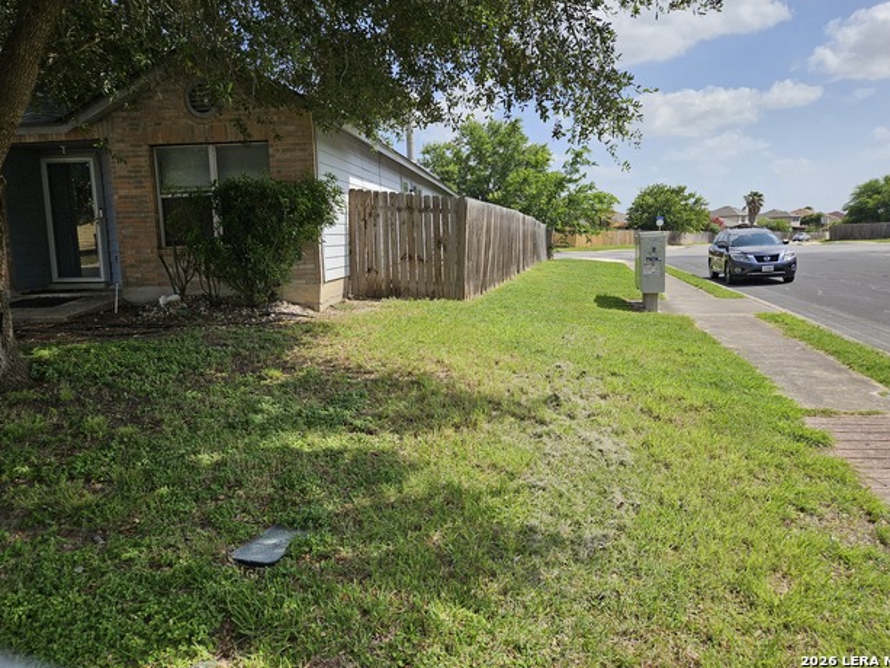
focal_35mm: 24
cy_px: 321
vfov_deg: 56.8
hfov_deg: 71.6
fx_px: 617
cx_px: 452
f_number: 1.8
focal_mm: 5.4
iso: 25
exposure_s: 1/1775
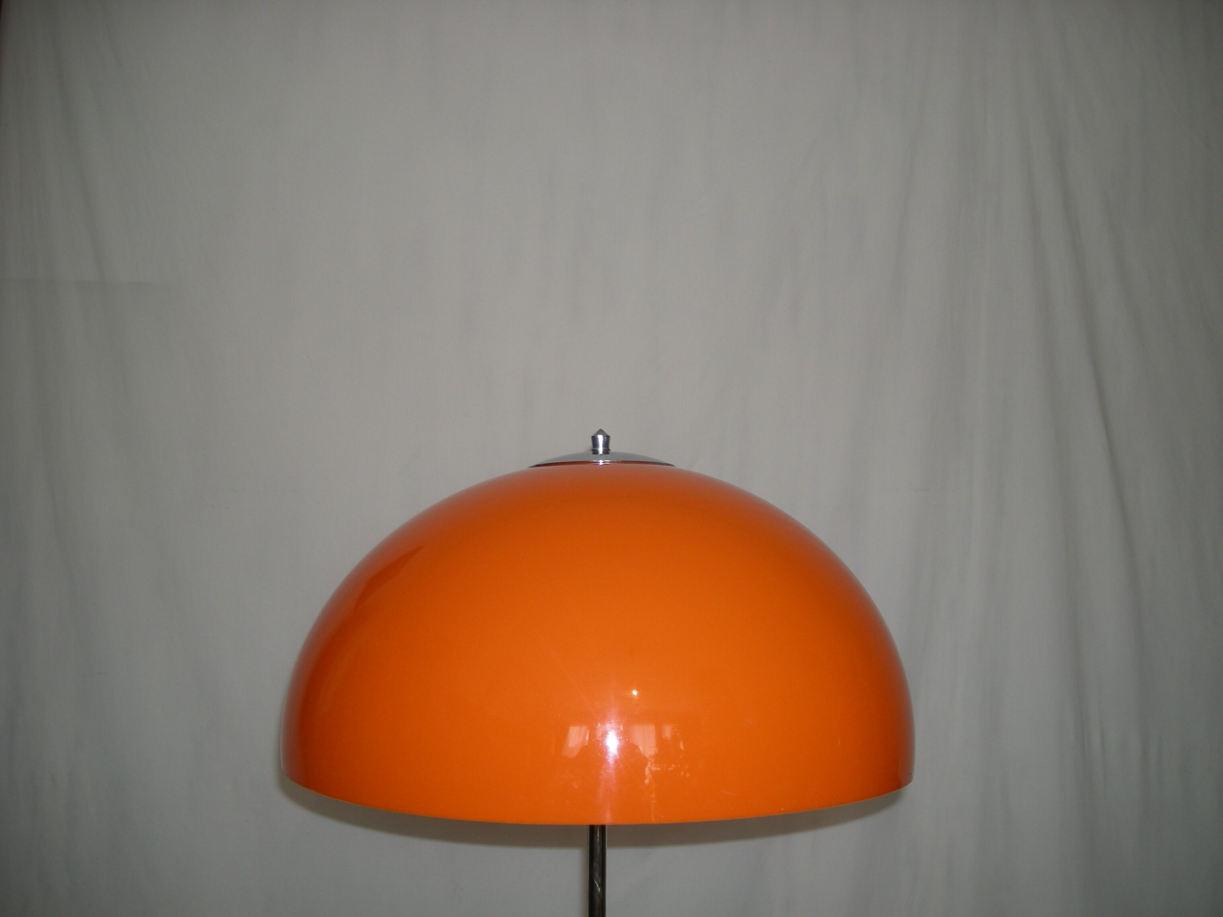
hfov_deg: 52.6
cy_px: 458
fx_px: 1237
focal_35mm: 35
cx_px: 612
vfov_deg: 40.7
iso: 50
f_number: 2.8
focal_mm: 5.7
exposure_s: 1/58.2
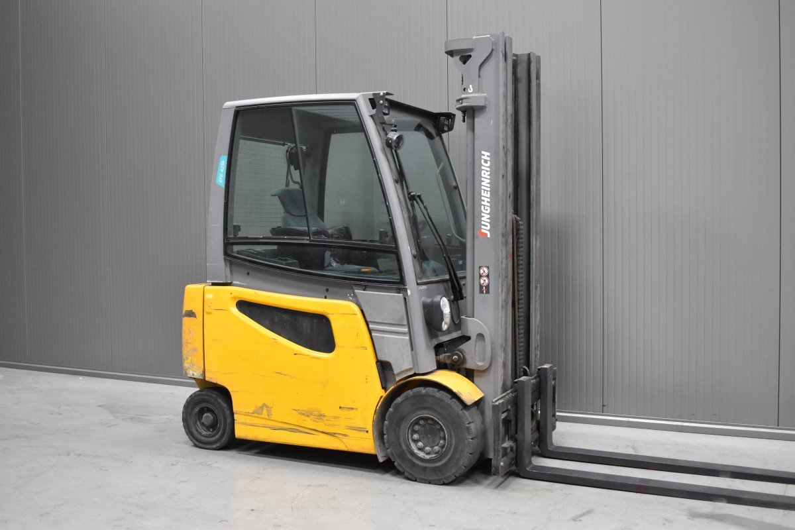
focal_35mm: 36
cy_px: 265
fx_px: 795
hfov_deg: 53.1
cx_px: 398
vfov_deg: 36.9
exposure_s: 1/50
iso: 1600
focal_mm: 24
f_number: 5
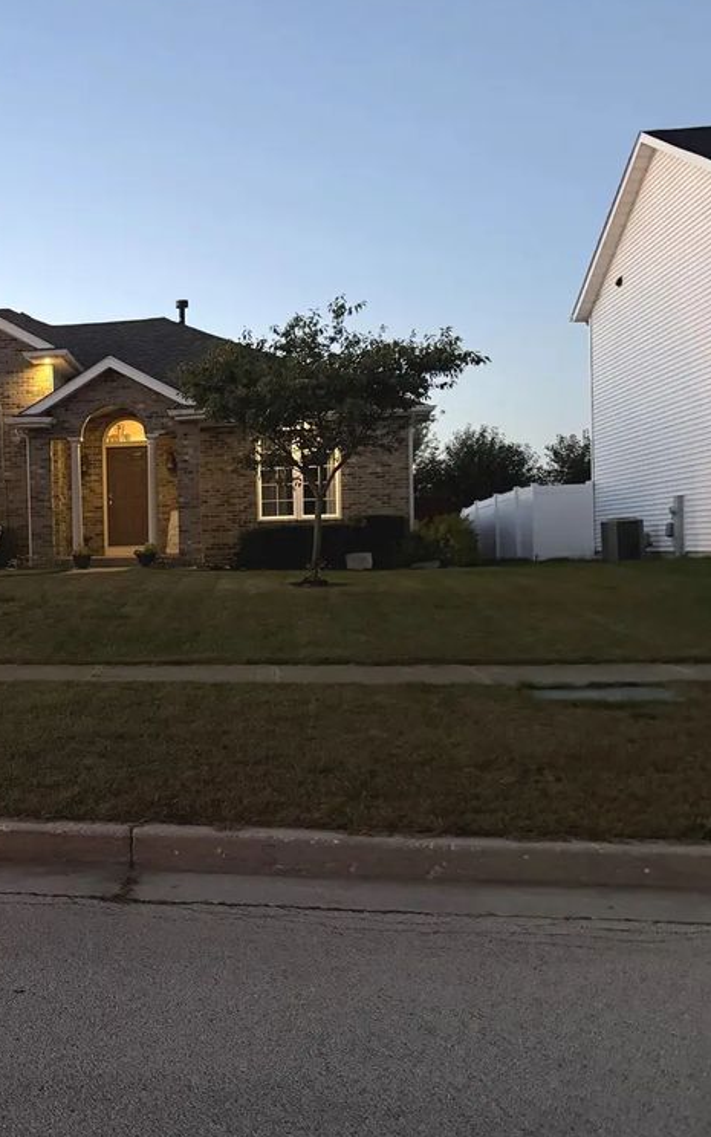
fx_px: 1085
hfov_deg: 34.0
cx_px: 54
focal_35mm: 35
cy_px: 568
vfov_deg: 55.3
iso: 1000
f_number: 1.78
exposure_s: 1/30
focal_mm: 6.76
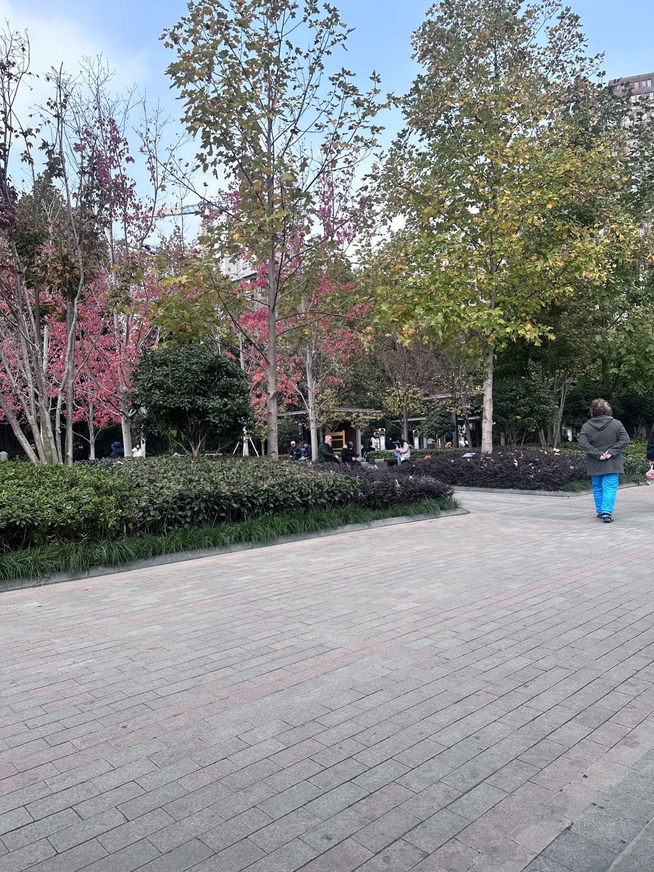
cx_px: 327
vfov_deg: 71.6
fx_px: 605
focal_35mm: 24
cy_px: 436
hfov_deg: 56.8
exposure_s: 1/1845
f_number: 1.78
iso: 80
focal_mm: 6.86
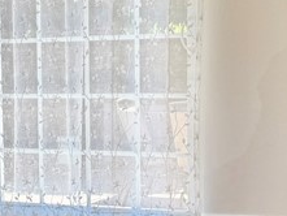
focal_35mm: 111
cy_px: 134
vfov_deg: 13.3
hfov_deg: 17.4
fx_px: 921
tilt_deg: -6.4
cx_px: 9
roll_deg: +1.1
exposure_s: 1/292
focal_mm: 6.76
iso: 80
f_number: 1.78
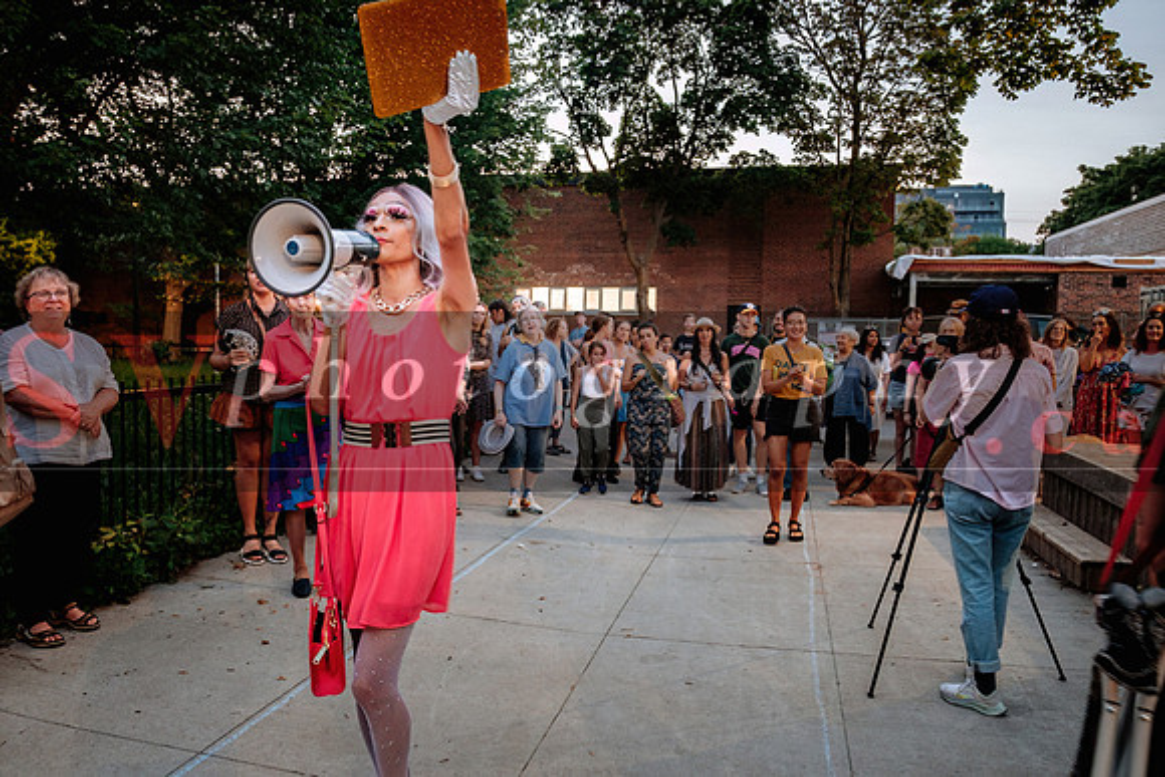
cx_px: 582
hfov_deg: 69.4
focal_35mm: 26
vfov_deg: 49.6
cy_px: 388
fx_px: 841
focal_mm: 16
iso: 1600
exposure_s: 1/50
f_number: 2.8
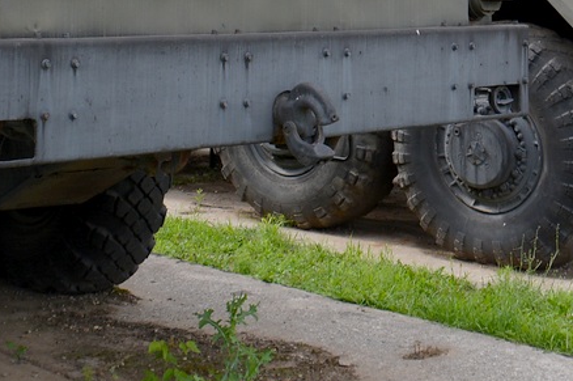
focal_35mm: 74
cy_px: -130
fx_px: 1177
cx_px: 20
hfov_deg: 26.1
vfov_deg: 17.2
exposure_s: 1/250
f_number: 8
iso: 200
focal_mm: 18
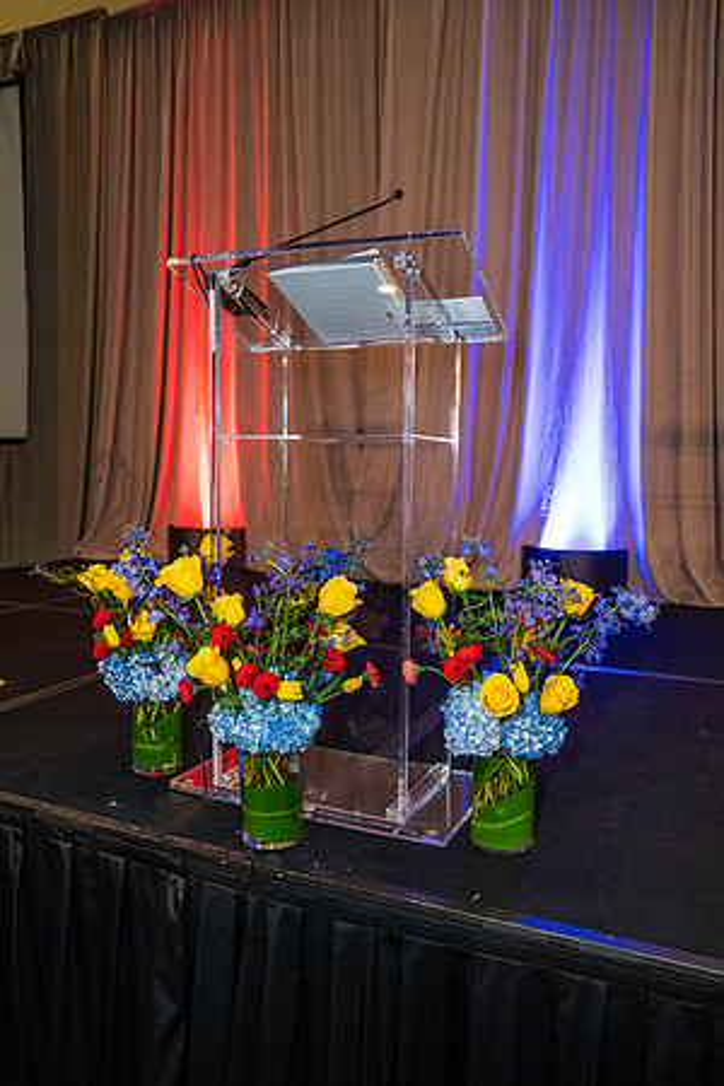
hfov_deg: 46.4
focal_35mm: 28
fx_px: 845
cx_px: 362
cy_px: 543
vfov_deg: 65.5
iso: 3200
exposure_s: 1/125
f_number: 4
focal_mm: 28
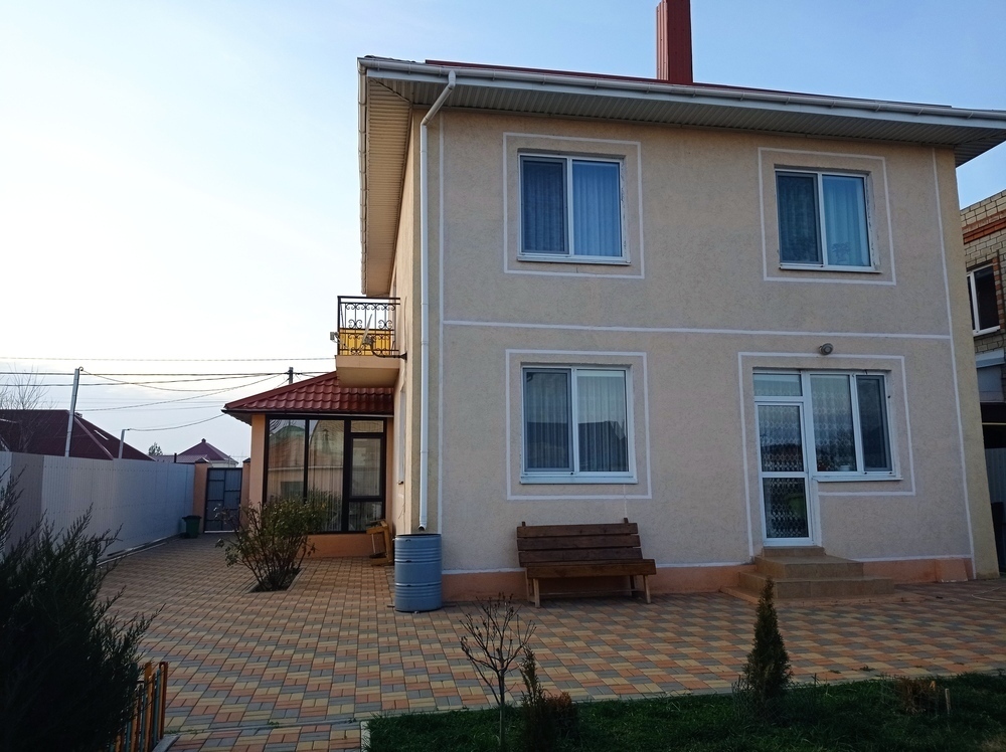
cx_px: 503
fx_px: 813
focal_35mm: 28
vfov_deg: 49.7
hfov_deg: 63.5
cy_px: 376
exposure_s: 1/1880
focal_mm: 4.74
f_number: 1.79
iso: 105
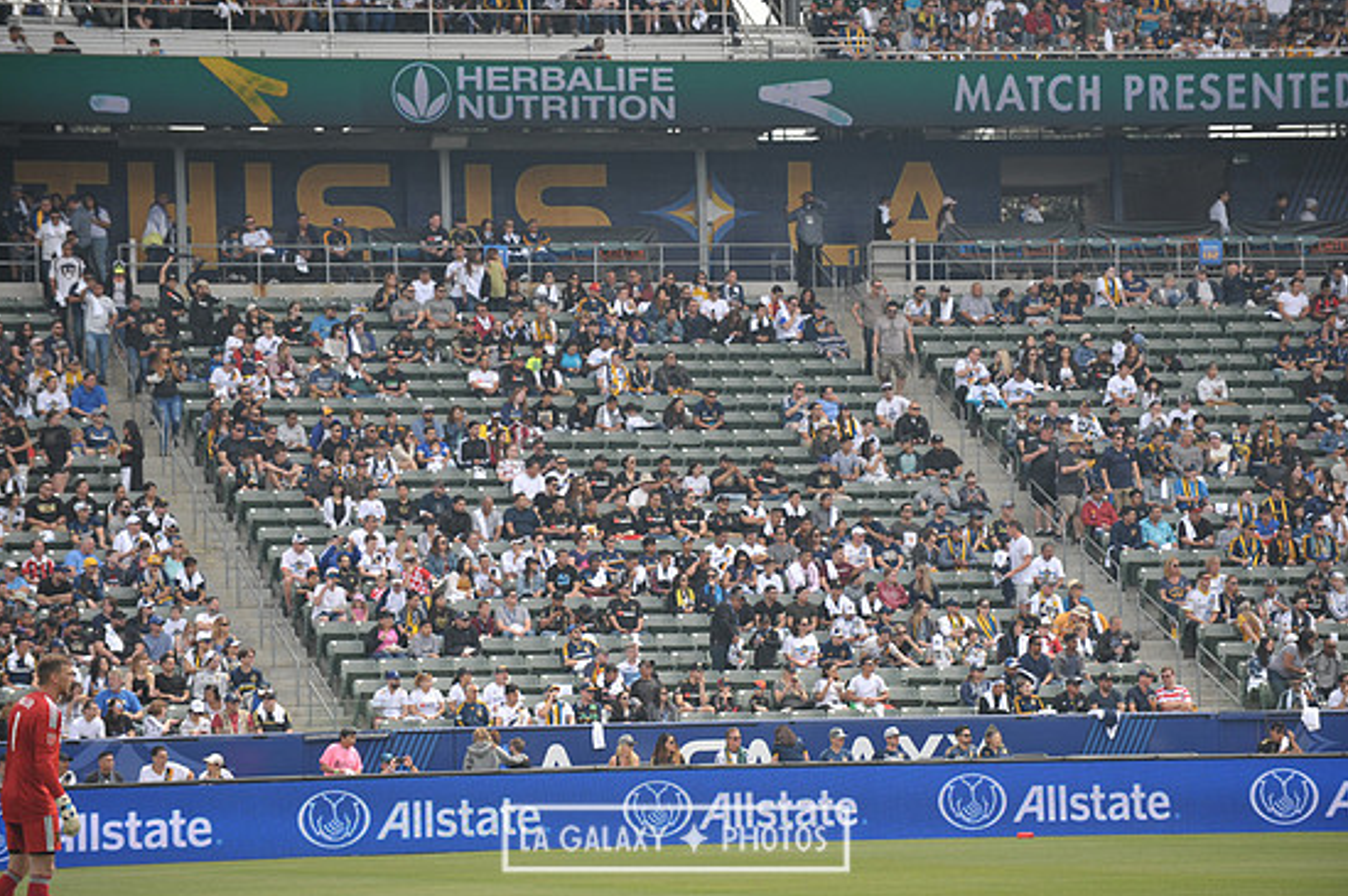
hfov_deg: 12.2
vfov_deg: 8.1
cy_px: 469
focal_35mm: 169
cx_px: 675
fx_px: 6322
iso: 320
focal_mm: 160
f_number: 3.5
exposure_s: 1/2500
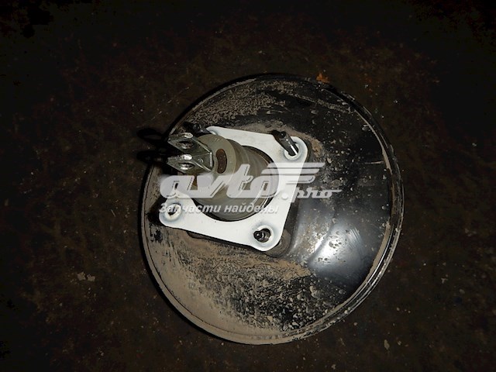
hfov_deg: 71.6
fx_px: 344
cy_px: 186
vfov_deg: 56.8
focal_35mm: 24
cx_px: 248
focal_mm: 4.3
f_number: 8.2
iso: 200
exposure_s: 1/30
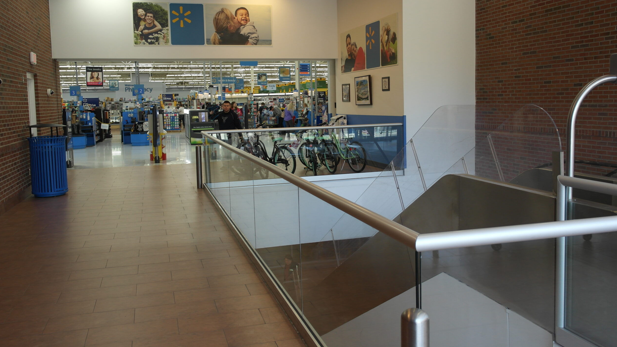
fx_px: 524
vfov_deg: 36.6
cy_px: 141
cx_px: 309
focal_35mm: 32
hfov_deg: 61.0
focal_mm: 20
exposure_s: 1/80
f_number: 3.5
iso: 200
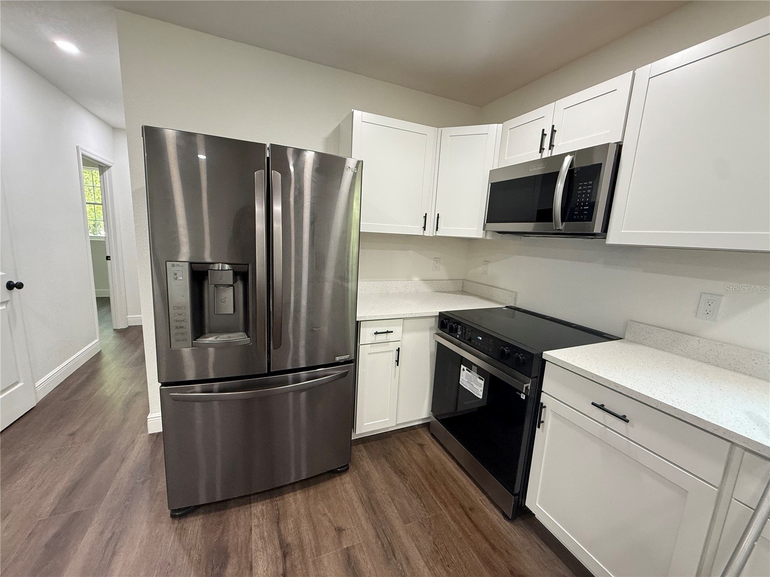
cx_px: 385
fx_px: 311
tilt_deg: -9.9
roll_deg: -2.7
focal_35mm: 14
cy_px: 288
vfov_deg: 85.7
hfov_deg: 102.1
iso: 400
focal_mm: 2.22
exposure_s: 1/60
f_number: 2.2
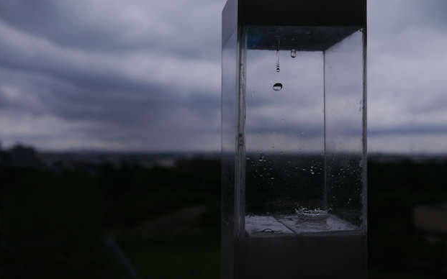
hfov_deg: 46.2
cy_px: 118
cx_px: 225
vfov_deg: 29.8
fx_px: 524
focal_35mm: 43
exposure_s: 1/1600
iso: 160
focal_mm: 20
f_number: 3.2
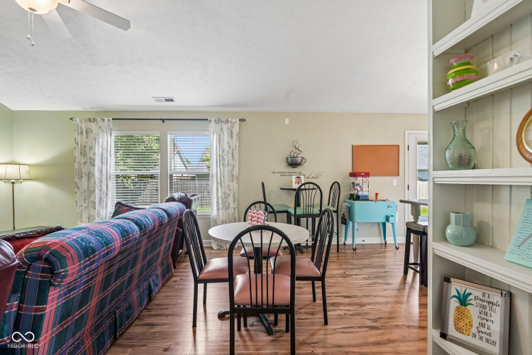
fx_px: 236
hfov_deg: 96.7
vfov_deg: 73.7
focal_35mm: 16
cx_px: 266
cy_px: 178
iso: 400
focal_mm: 16
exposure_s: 1/13
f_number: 8
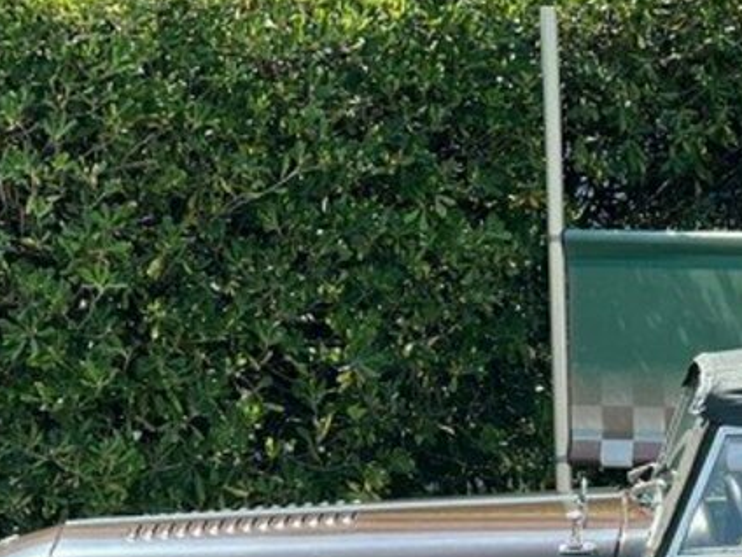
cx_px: 751
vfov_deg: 6.8
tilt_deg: -4.2
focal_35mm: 218
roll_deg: +0.4
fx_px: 4673
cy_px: 587
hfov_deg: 9.0
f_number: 2.8
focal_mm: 9
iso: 25
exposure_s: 1/176
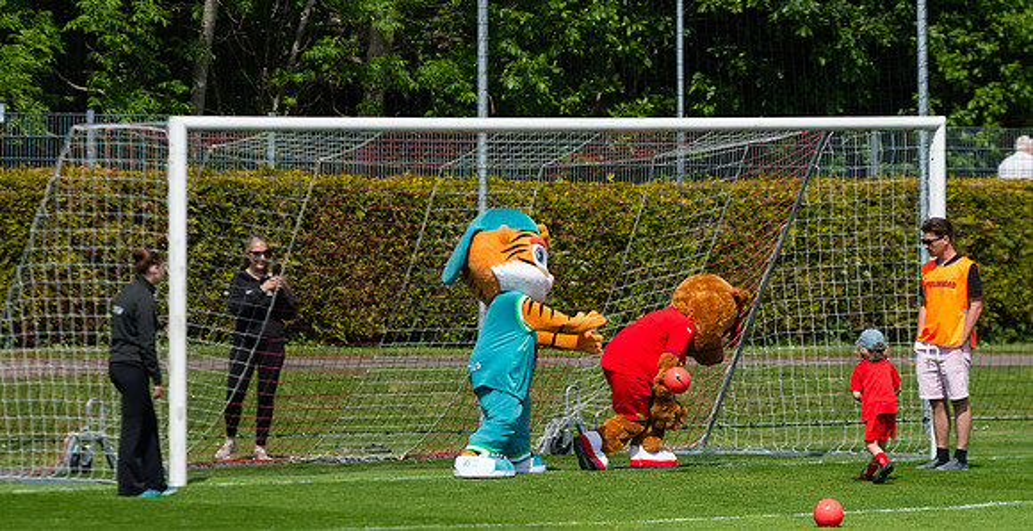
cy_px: 473
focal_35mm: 361
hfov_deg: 6.1
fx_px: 9679
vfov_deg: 3.1
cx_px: 586
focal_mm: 200
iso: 100
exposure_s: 1/2000
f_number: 3.2
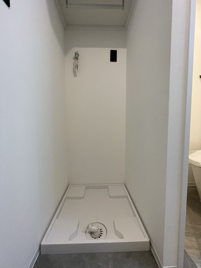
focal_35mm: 14
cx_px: 100
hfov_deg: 85.7
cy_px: 134
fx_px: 108
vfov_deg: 102.1
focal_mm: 1.55
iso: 200
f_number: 2.4
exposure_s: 1/50
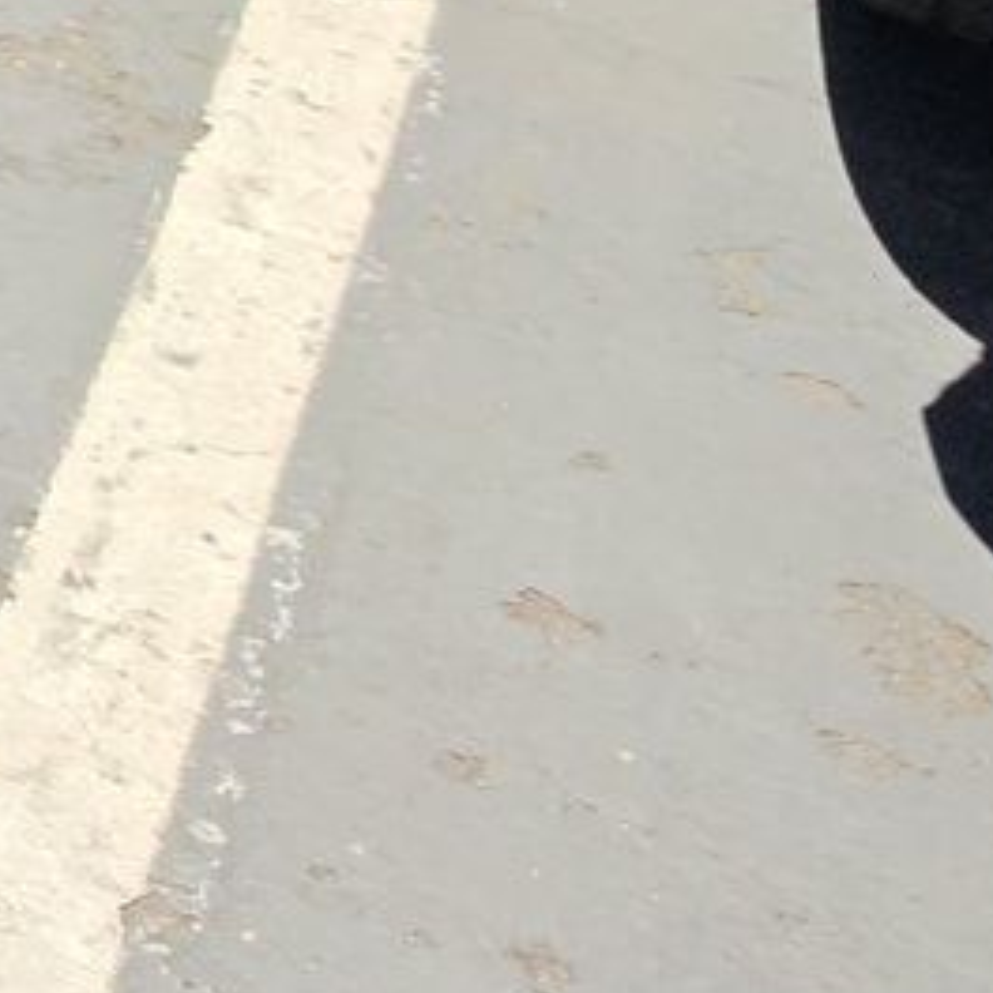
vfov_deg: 12.3
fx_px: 3992
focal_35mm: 123
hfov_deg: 11.3
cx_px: -1538
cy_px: -1102
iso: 64
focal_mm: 6.5
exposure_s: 1/5151
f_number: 1.4
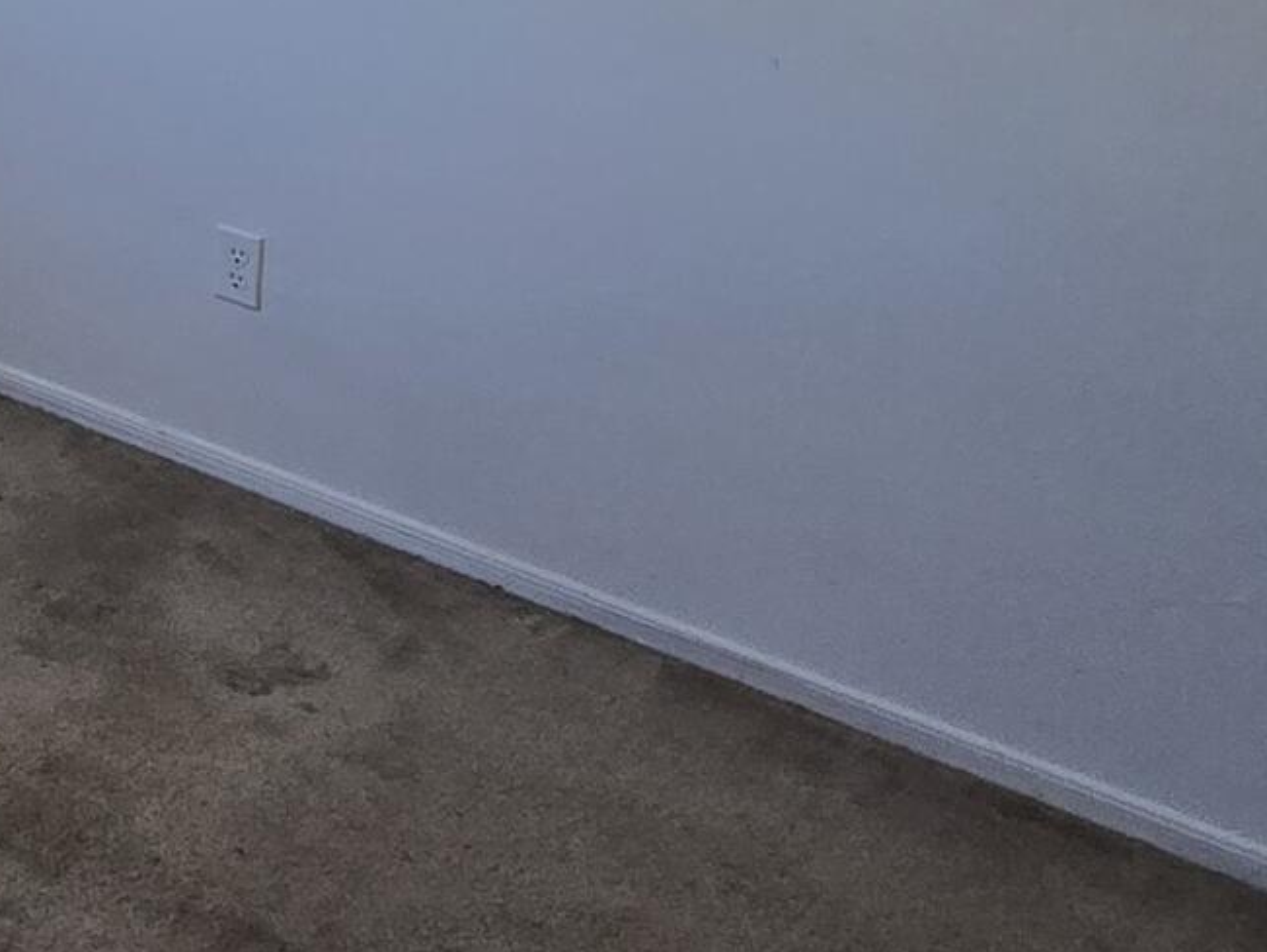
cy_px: -497
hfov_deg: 22.8
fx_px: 2197
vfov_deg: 20.6
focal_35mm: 60
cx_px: -846
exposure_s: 1/120
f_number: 2.2
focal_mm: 2.2
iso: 80
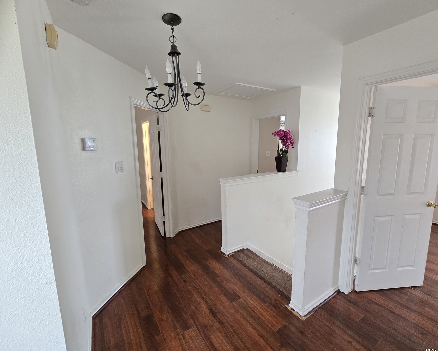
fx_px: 181
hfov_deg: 100.7
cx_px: 218
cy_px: 171
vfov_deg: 88.0
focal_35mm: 14
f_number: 2.2
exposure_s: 1/100
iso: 500
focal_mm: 2.2
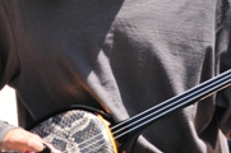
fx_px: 6790
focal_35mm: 1060
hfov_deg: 1.9
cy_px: -61
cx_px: 149
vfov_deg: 1.3
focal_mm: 200
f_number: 5.6
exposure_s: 1/320
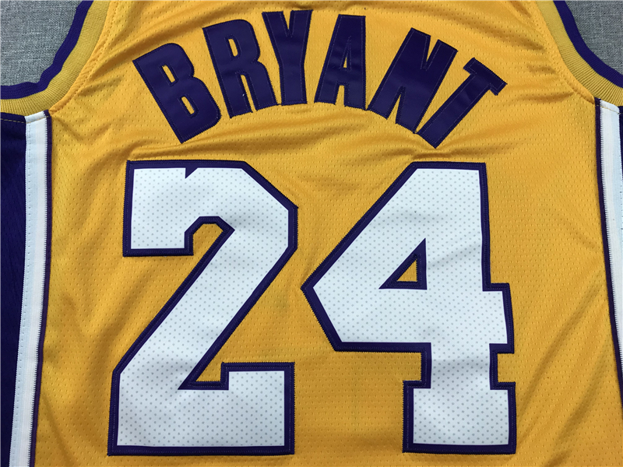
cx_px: 312
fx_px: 504
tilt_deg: -81.0
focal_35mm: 28
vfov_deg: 49.7
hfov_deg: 63.4
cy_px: 234
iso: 32
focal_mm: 3.99
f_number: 1.8
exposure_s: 1/100
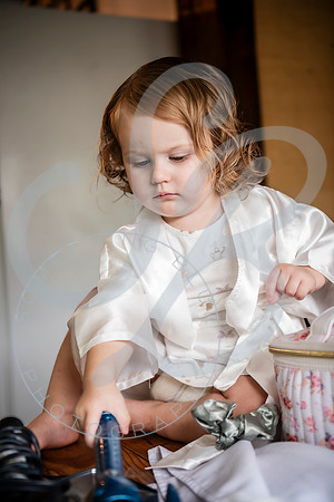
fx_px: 696
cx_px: 167
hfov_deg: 27.0
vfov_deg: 39.6
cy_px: 251
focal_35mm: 50
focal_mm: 50
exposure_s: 1/160
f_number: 2.8
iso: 1000
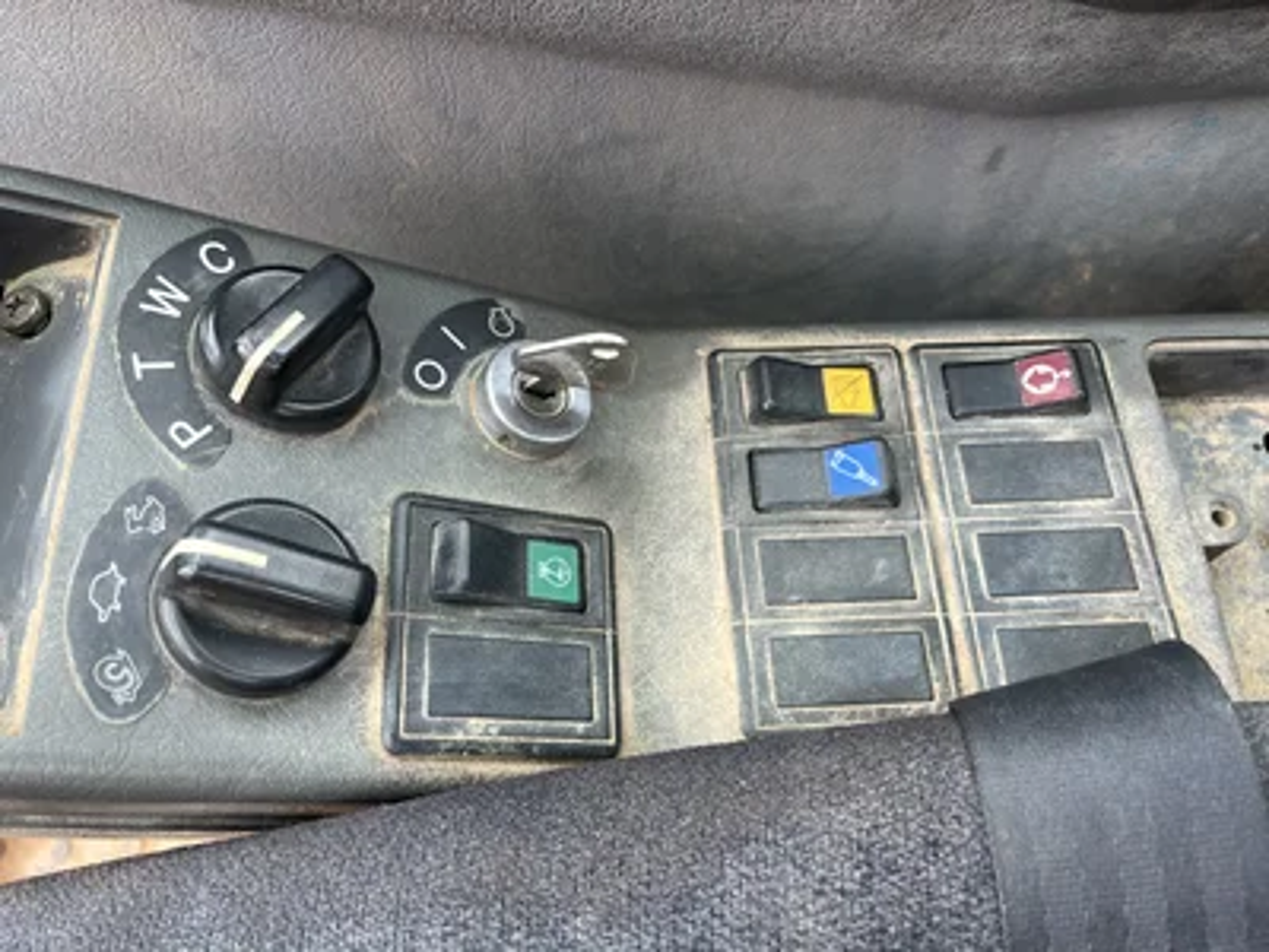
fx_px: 953
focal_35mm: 26
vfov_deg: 53.1
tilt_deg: -67.1
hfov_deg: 67.3
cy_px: 476
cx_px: 634
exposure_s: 1/121
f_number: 1.6
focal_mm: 5.1
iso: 80
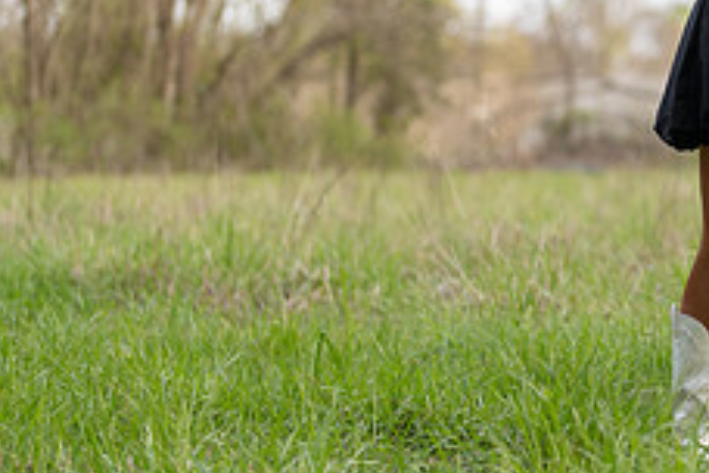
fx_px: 2501
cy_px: 170
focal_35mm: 127
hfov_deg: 15.7
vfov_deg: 10.8
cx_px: 790
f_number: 1.2
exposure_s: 1/2000
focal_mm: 50
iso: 250
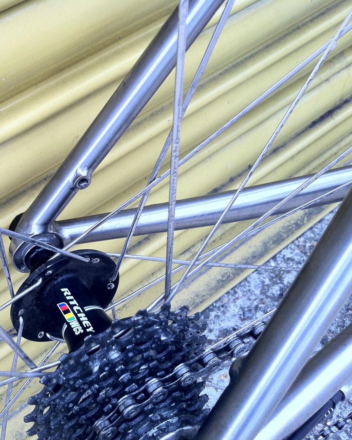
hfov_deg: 31.7
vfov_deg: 40.3
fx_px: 599
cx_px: 61
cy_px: 220
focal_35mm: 46
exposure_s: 1/120
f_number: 2.8
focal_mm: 3.85
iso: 80
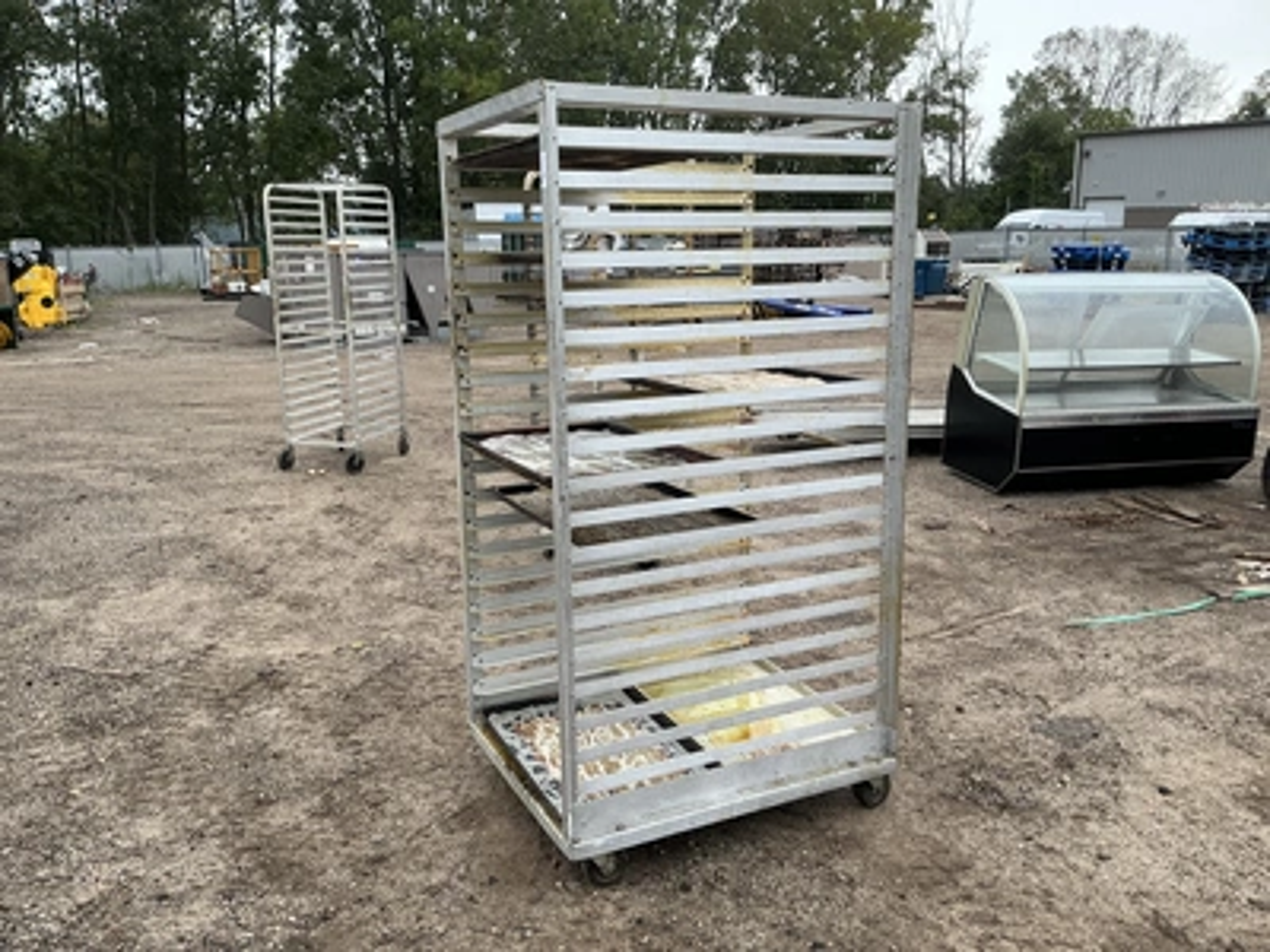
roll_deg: +0.9
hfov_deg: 63.4
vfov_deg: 49.7
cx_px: 635
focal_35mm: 28
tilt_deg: -9.3
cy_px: 476
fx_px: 1027
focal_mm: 3
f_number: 1.8
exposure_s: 1/291
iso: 25
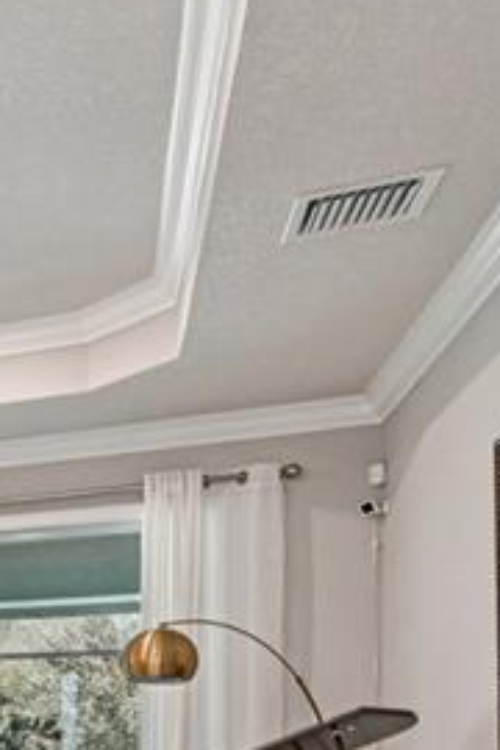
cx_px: -556
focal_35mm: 53
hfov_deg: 17.0
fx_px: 1104
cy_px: 778
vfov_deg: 33.7
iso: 1600
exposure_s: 1/160
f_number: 8
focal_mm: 14
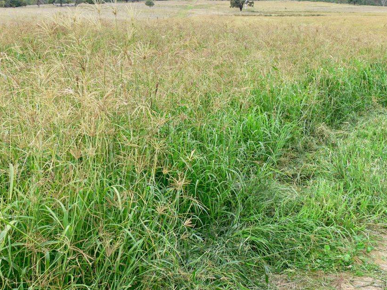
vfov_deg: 26.1
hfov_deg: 34.3
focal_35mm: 56
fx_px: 626
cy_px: 149
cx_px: 173
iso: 80
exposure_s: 1/100
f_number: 4
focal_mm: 9.2
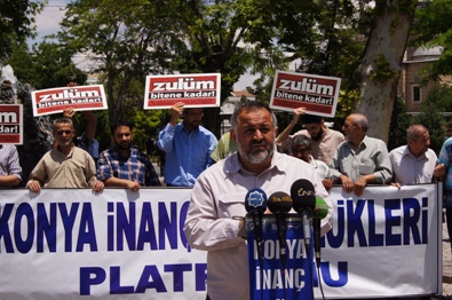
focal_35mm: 60
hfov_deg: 33.6
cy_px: 165
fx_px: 747
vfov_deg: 22.7
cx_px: 254
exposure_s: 1/160
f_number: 18
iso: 100
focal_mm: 35
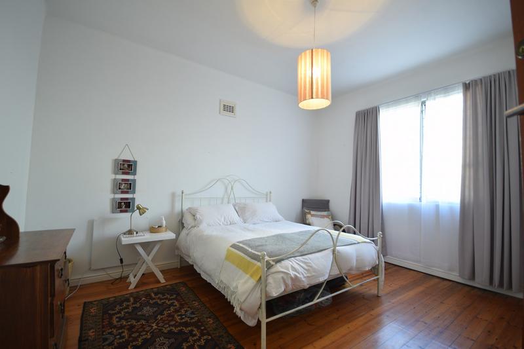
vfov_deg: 77.3
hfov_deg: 100.4
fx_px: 218
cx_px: 262
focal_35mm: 15
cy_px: 174
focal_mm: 10
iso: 100
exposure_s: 1/6
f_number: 4
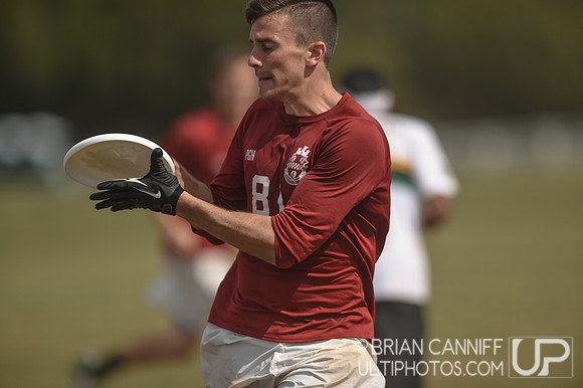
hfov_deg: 5.2
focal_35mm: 400
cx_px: 292
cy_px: 194
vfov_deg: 3.4
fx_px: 6474
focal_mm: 400
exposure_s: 1/5000
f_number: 2.8
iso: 160
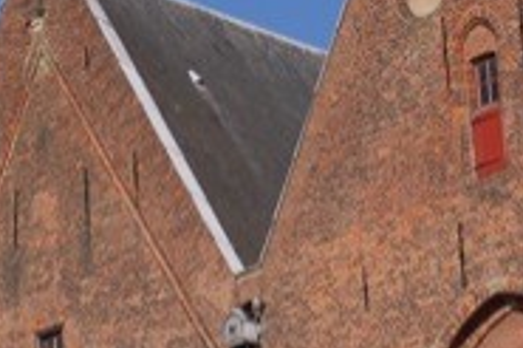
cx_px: 164
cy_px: 231
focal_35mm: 239
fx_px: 3469
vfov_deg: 5.7
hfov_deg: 8.6
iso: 200
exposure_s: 1/400
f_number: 10
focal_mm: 46
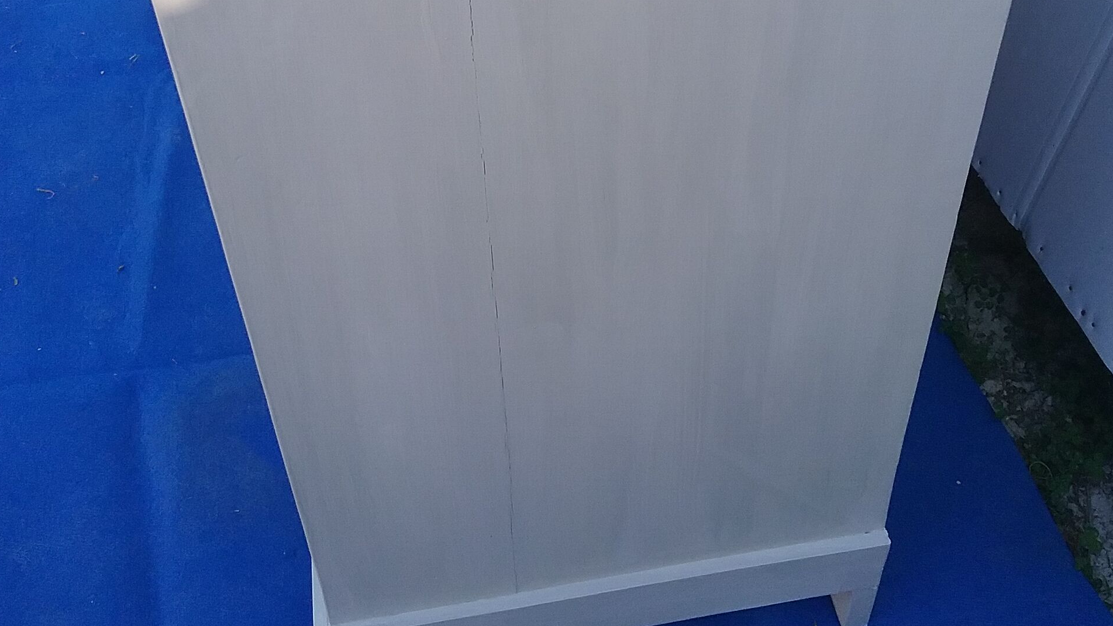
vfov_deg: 25.5
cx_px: 562
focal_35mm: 46
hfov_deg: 44.6
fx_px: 1357
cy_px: 115
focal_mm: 3.3
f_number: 2.2
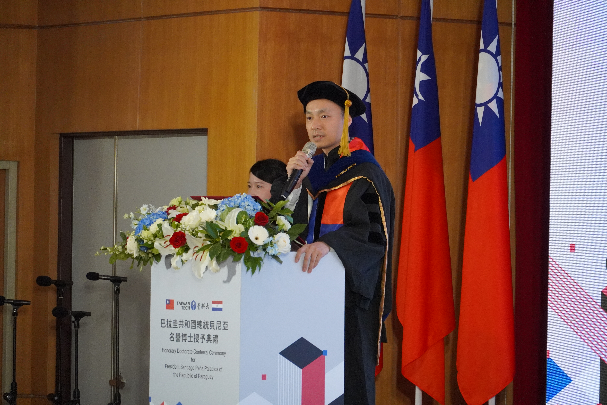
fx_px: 3414
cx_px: 304
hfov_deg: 10.2
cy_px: 202
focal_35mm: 202
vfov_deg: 6.8
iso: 4000
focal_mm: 135
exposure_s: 1/250
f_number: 5.6
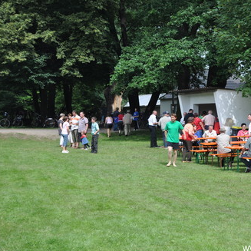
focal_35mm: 74
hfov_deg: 23.1
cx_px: 190
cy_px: 127
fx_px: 607
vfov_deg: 23.4
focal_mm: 38
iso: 400
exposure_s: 1/1000
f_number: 4.5
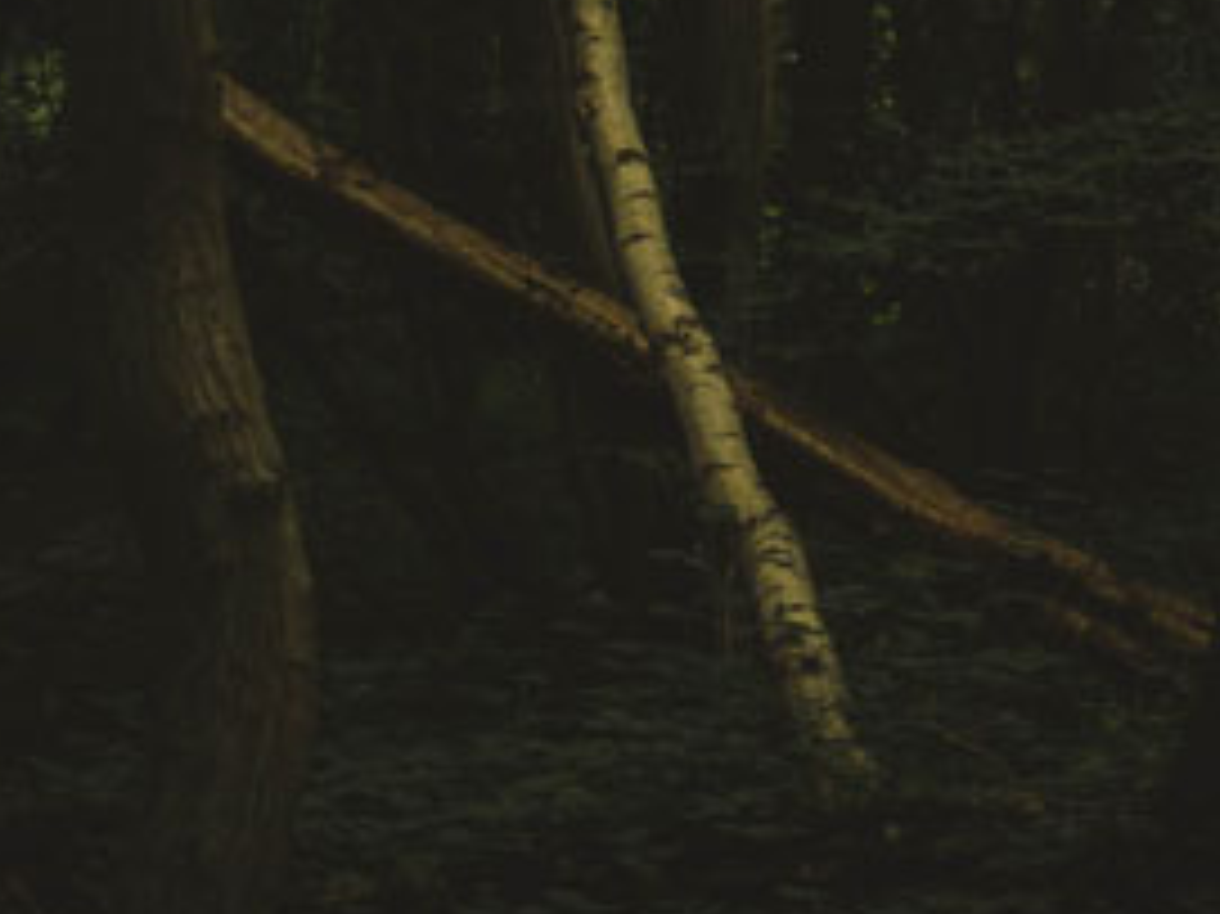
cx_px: 639
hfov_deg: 14.8
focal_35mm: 133
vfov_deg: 11.1
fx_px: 4685
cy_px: 288
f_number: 4
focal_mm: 45
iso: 3200
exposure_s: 1/320
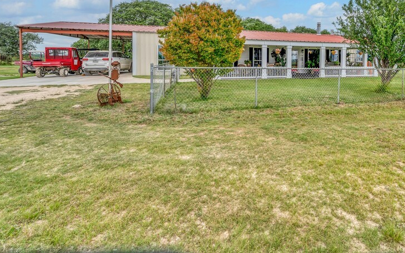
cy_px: 65
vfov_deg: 56.8
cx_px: 276
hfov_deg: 81.7
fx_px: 221
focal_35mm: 20
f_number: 8
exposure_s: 1/320
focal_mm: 14
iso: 100
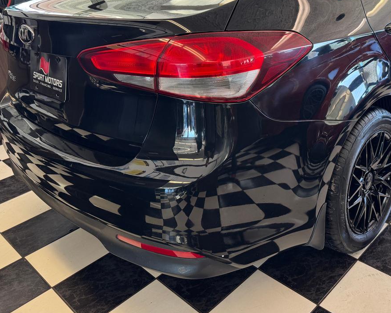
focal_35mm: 34
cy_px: 108
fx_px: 394
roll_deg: +3.4
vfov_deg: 42.9
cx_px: 260
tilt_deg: -20.5
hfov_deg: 51.9
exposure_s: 1/120
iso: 125
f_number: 1.78
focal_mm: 6.76
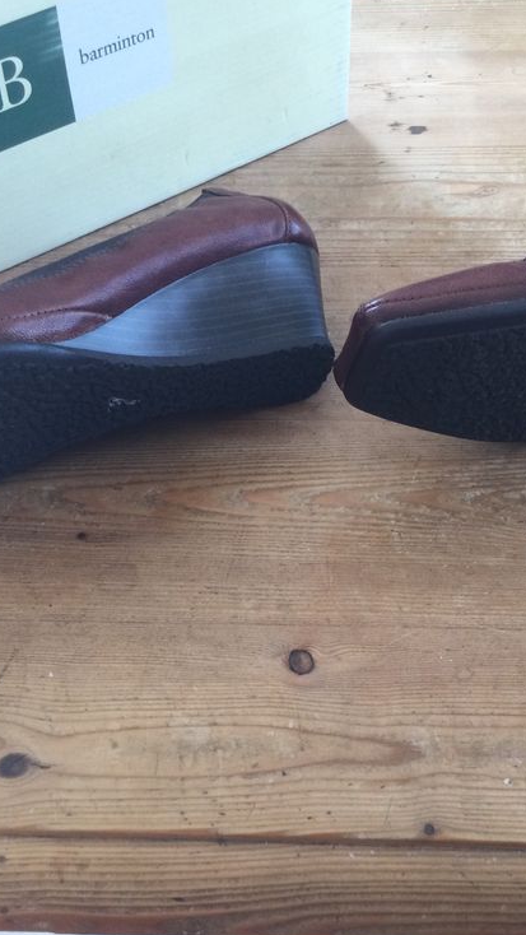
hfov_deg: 26.0
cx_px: 294
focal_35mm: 46
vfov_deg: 44.6
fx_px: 1140
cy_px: 470
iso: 32
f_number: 2.4
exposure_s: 1/33
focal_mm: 3.3
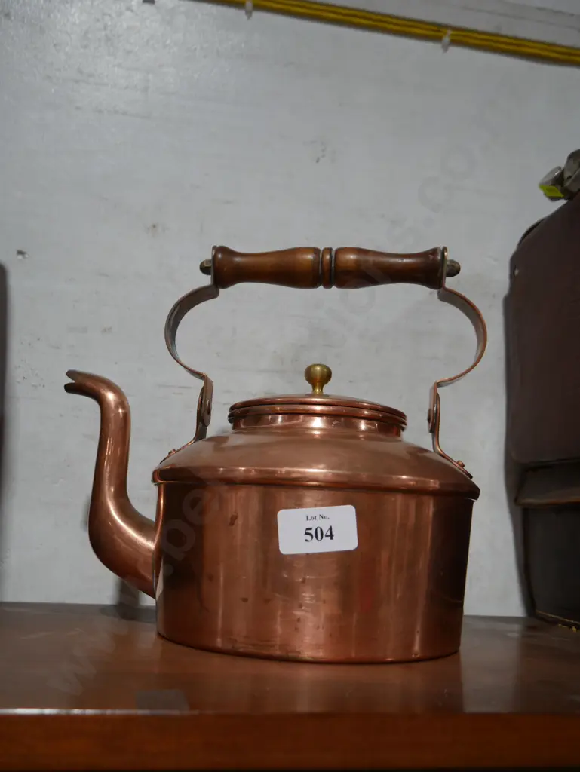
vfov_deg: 56.8
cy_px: 386
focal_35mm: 32
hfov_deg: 44.2
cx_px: 290
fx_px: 714
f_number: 3.6
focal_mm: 16
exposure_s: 1/60
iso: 250
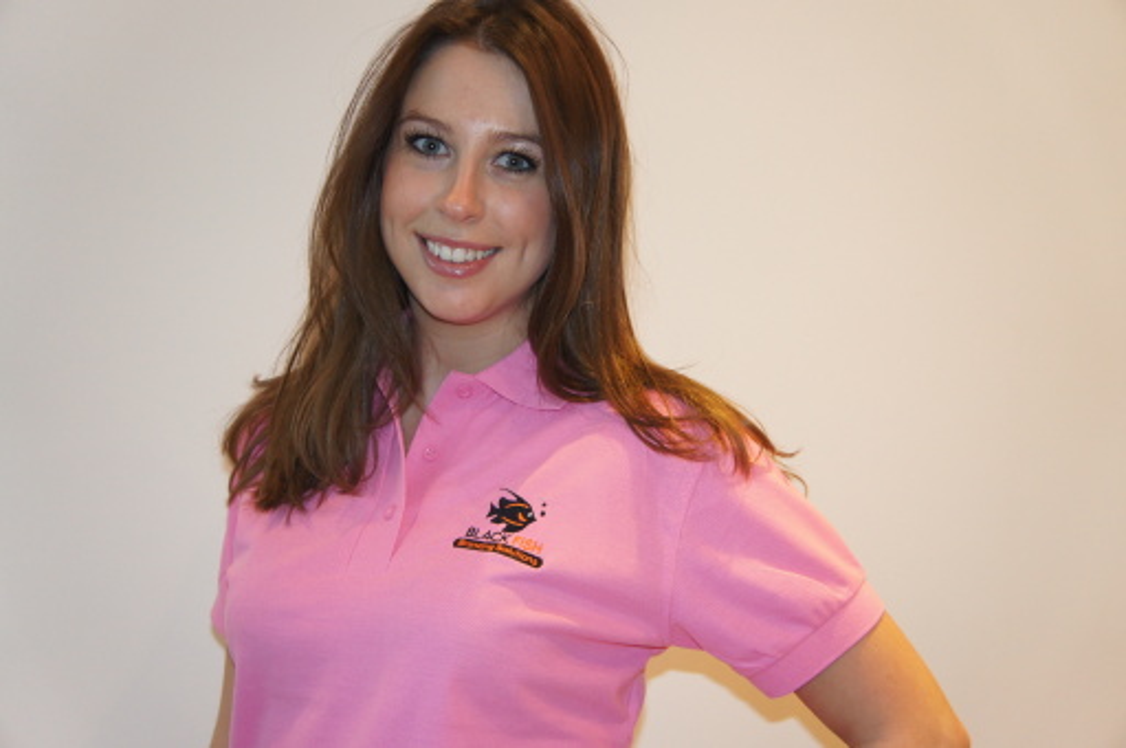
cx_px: 563
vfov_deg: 25.7
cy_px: 374
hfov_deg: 37.9
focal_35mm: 52
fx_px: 1640
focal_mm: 35
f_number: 4.5
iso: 1250
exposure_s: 1/60
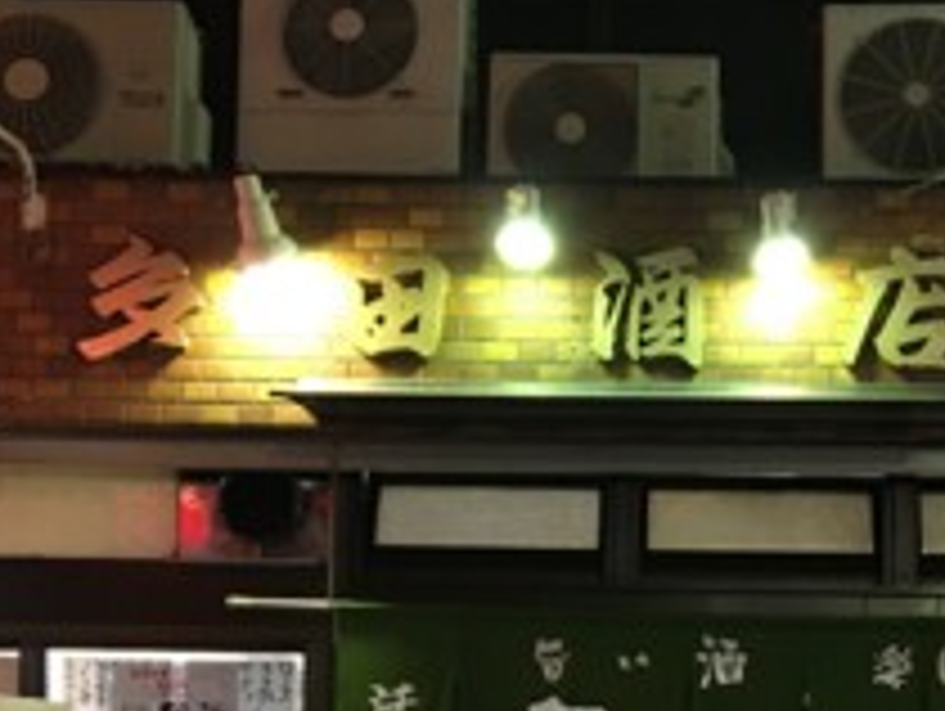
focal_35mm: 62
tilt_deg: +1.5
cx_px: 626
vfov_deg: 22.6
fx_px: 1695
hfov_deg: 30.9
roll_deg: -1.0
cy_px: 734
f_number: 2.2
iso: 100
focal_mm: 4.15
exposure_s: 1/10
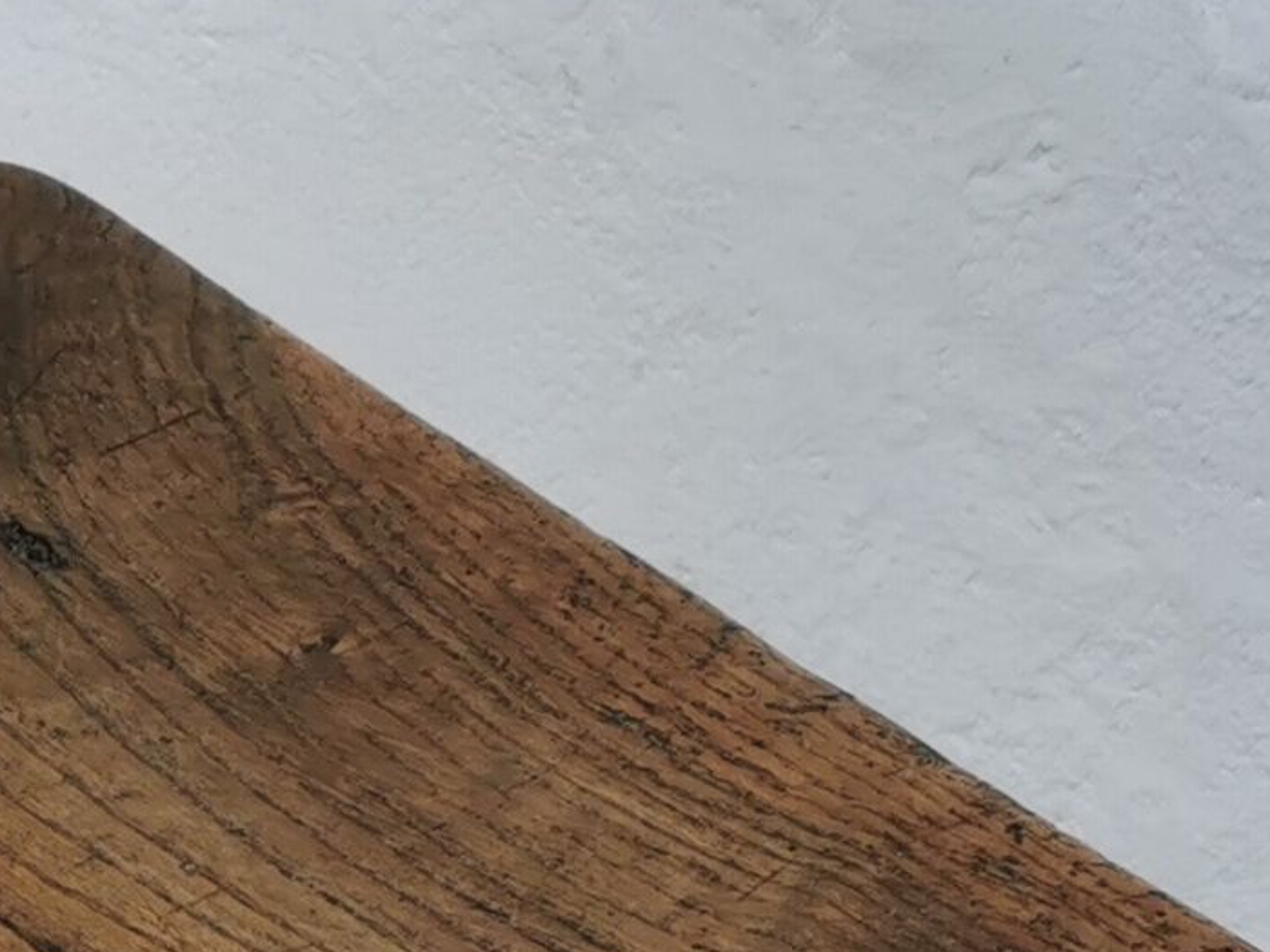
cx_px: -1010
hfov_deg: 12.7
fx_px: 5172
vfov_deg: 9.4
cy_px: 2238
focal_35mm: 141
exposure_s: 1/156
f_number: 1.8
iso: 50
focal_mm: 5.58
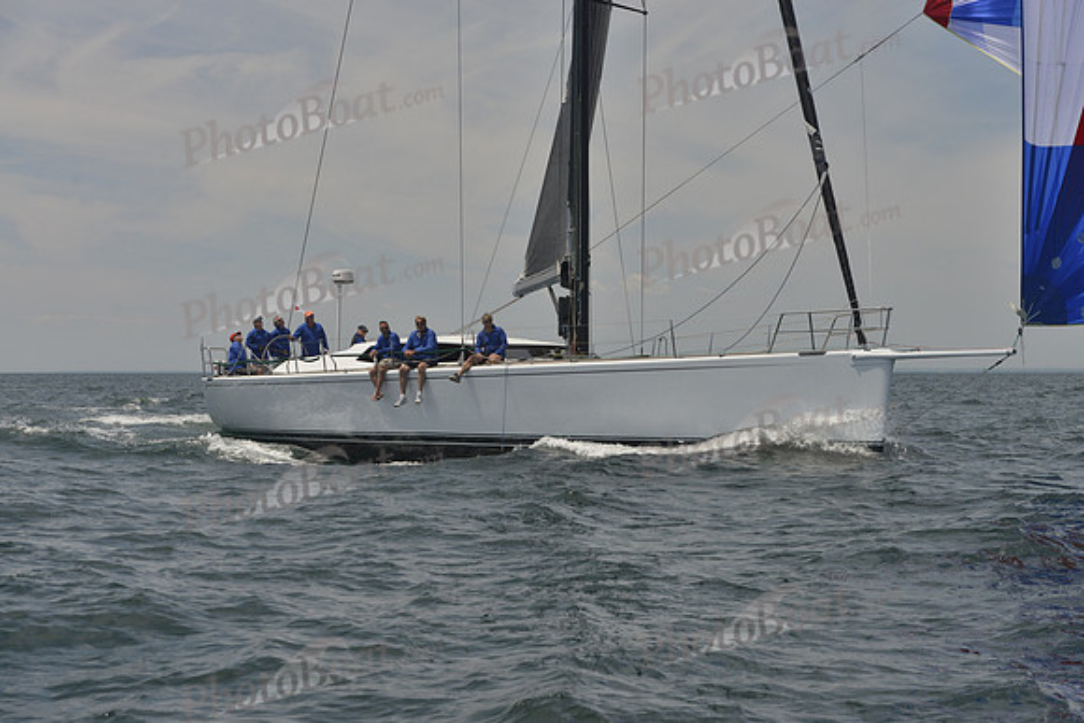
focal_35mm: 70
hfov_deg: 28.8
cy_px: 362
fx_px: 2108
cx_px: 542
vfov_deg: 19.5
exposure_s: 1/800
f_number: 8
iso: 400
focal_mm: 70
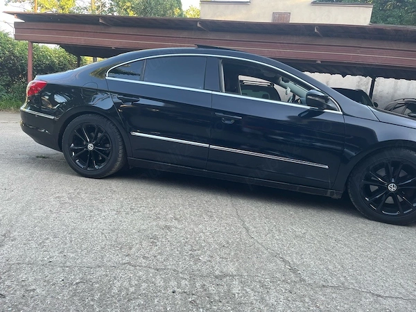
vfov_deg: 53.1
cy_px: 156
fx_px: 312
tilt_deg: -9.6
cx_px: 208
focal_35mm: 26
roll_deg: -5.9
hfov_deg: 67.3
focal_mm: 5.1
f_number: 1.6
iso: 50
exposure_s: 1/122
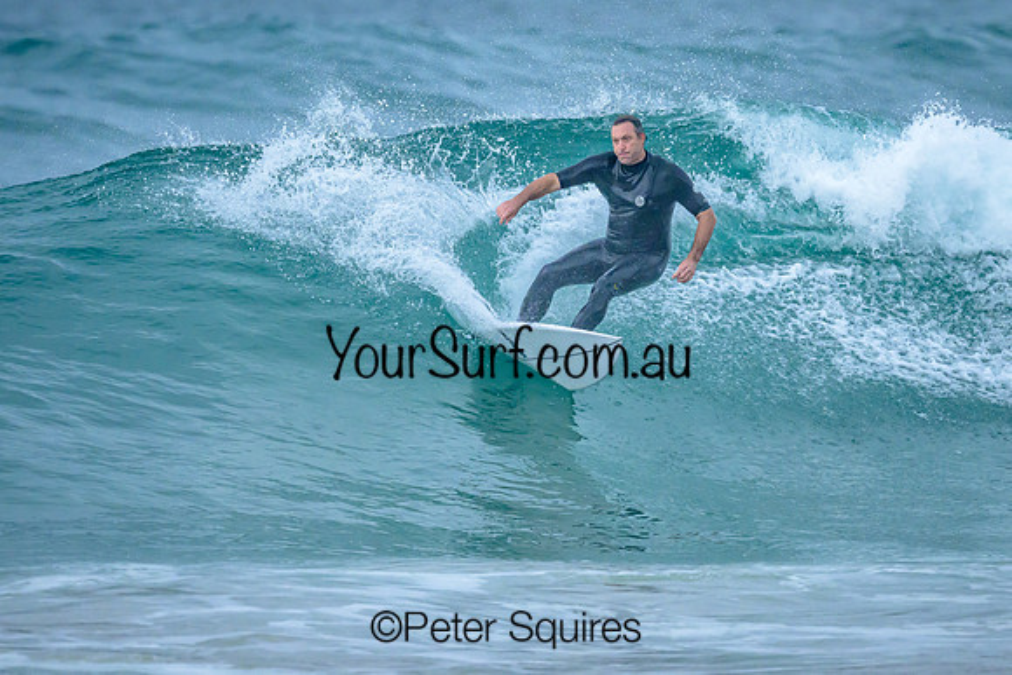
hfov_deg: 1.9
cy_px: 260
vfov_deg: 1.3
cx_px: 537
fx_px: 30769
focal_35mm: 1094
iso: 2000
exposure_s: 1/3200
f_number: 6.3
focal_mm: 800
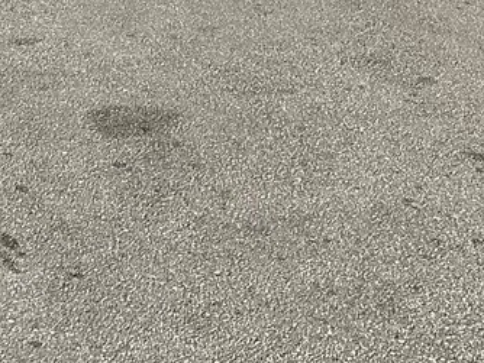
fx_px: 1875
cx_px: 229
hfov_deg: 14.7
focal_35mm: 134
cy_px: -411
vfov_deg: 10.1
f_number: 1.8
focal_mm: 3
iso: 25
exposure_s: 1/2959
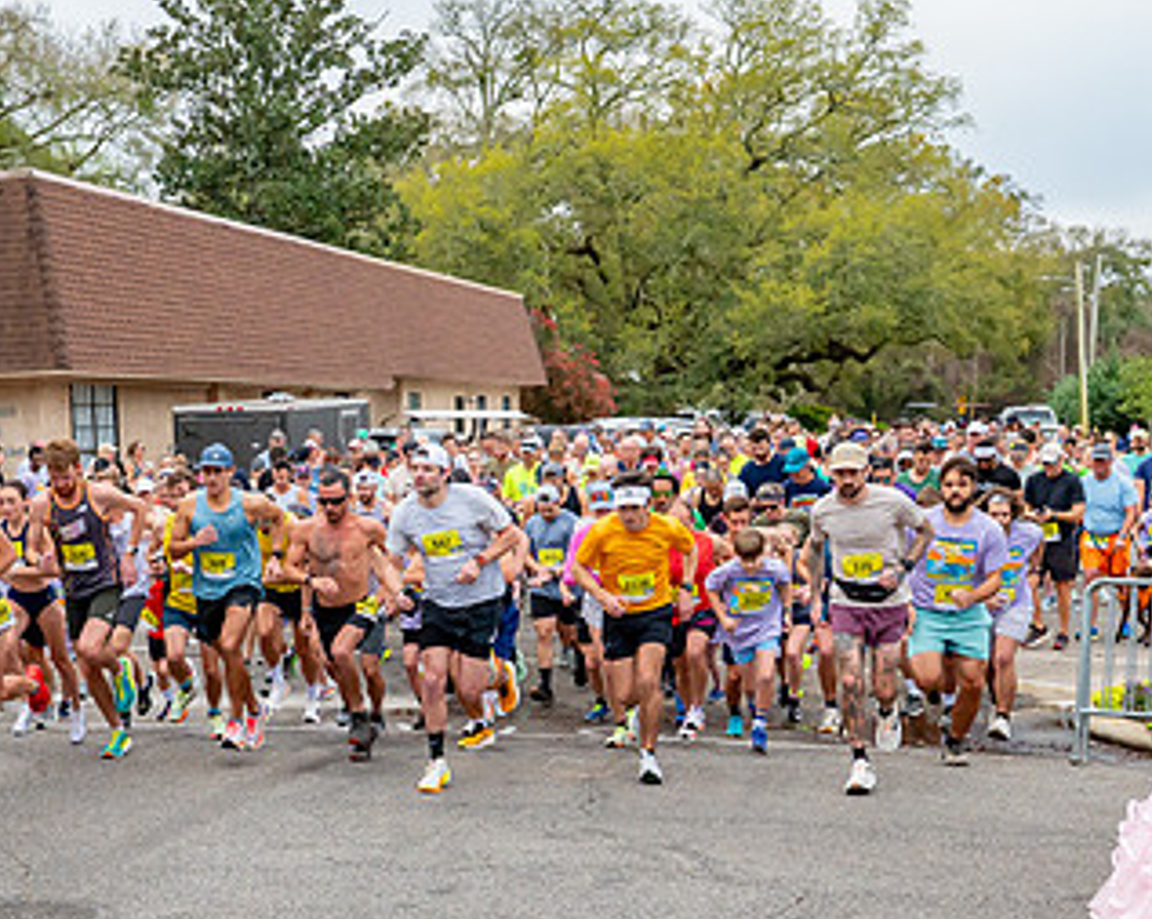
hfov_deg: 30.0
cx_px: 271
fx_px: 2112
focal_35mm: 62
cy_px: 620
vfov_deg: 24.4
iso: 2000
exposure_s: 1/800
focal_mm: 32
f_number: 6.3
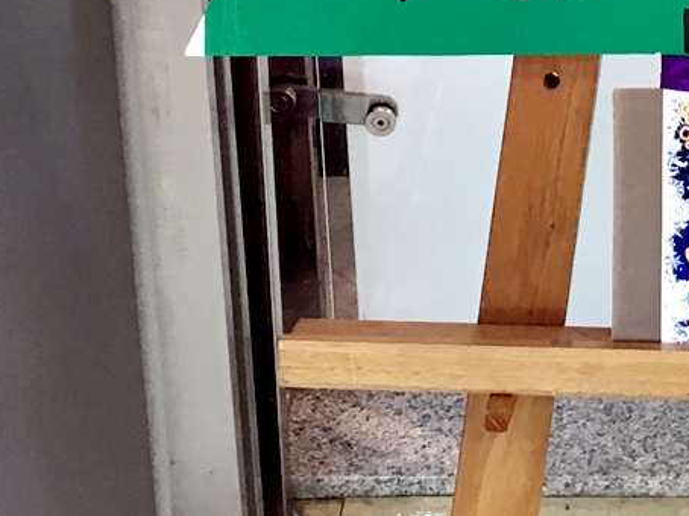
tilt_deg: -17.8
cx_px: 680
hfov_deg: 16.8
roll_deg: +1.2
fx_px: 2288
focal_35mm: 115
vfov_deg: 11.6
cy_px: -504
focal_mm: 4.15
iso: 50
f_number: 2.2
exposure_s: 1/30
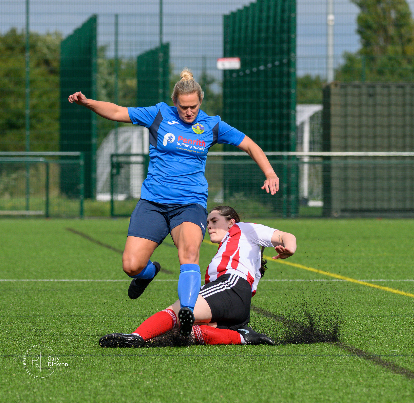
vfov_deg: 4.1
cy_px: 160
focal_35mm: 423
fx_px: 5652
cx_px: 276
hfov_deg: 4.2
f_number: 5
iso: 280
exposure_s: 1/1600
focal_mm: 195
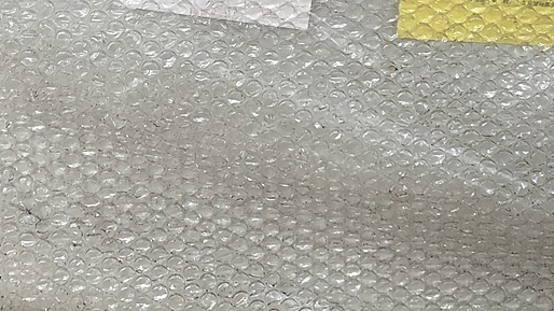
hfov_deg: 23.9
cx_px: 310
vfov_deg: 13.4
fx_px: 1307
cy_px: -3
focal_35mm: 89
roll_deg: +0.6
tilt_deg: -19.7
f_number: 1.8
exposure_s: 1/30
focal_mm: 3.99
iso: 25
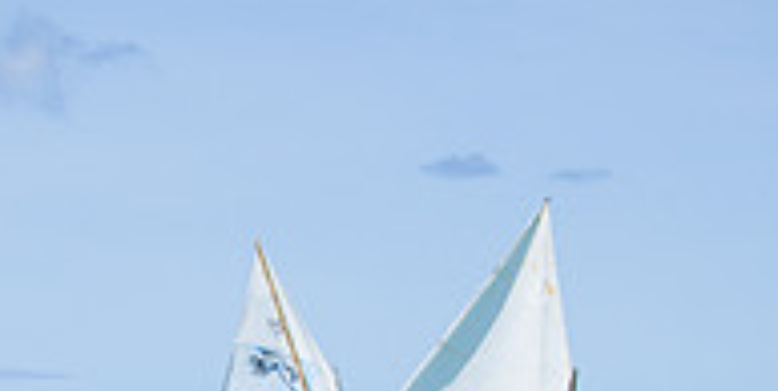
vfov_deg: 4.5
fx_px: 4950
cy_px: 622
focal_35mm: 246
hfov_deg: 8.9
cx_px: -34
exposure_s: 1/320
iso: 64
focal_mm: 65
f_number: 8
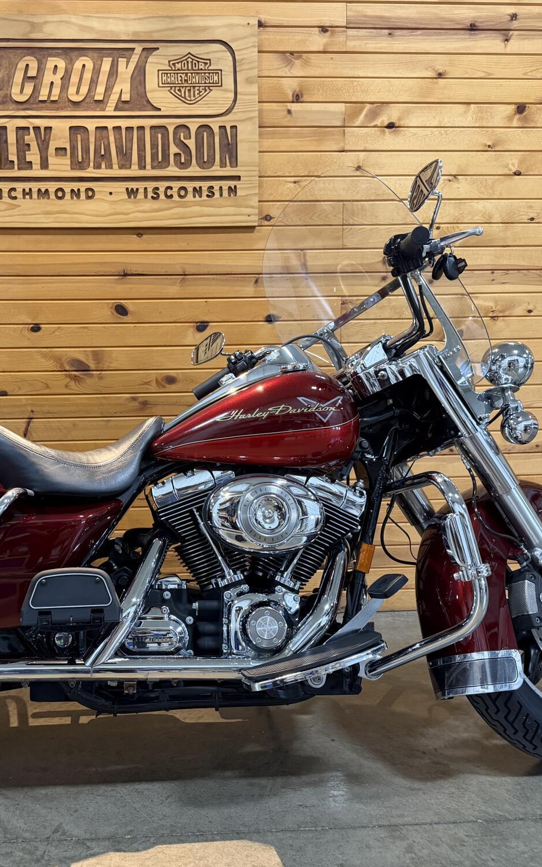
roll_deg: +1.0
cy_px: 434
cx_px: 157
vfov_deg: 56.7
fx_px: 804
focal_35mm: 34
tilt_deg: -5.5
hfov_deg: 36.7
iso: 400
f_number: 1.78
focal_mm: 6.76
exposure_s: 1/60
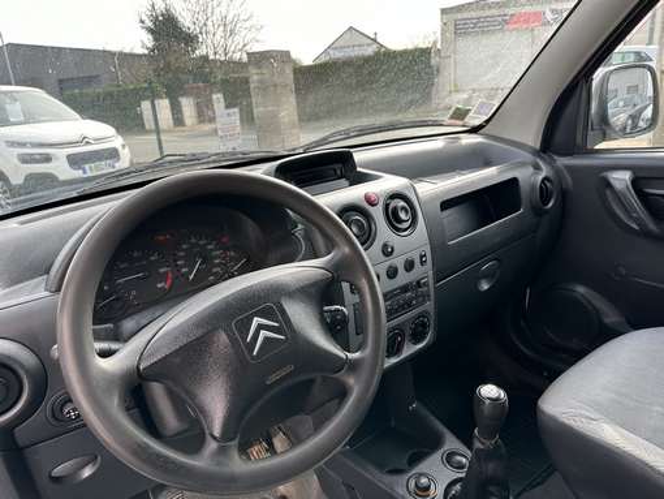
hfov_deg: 71.6
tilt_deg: -19.5
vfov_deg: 56.9
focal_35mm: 24
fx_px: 461
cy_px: 250
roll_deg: +4.8
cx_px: 332
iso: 80
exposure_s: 1/396
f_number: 1.78
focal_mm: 6.86
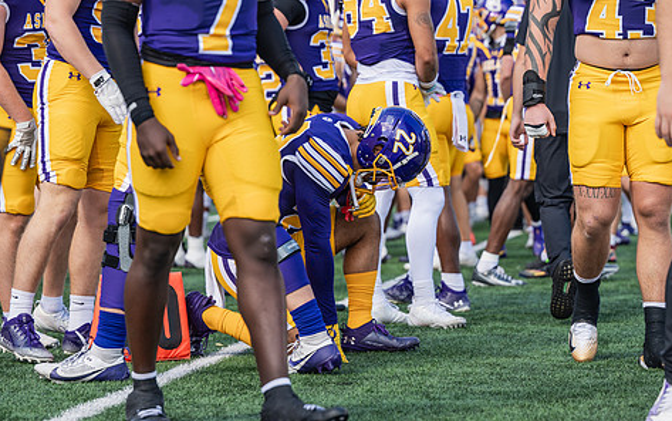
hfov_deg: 16.1
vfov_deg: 10.1
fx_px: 2382
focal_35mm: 130
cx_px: 317
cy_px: 196
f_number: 3.2
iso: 100
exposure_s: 1/320
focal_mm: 104
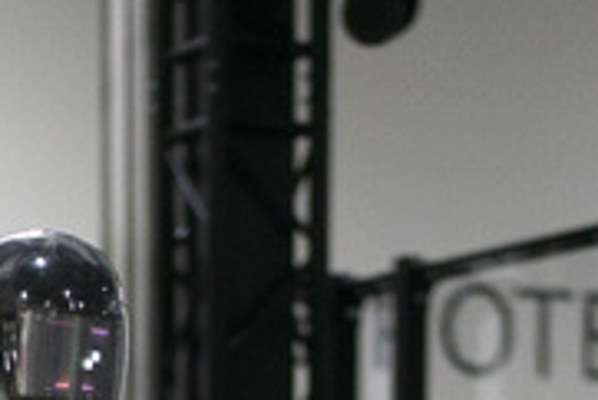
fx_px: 3292
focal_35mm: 198
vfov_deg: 6.5
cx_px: 116
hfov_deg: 10.3
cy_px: 1079
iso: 1600
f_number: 1.4
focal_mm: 35
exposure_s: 1/3200
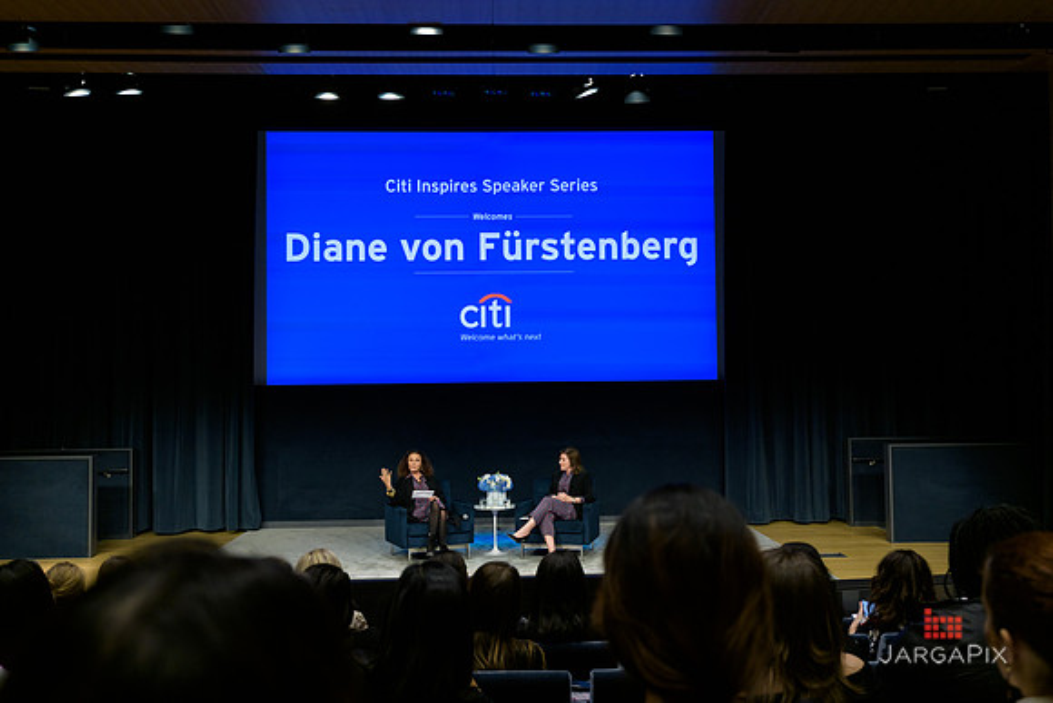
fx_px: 1024
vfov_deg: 37.9
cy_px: 352
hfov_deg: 54.4
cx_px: 526
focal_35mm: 35
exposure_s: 1/60
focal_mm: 35
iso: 250
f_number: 4
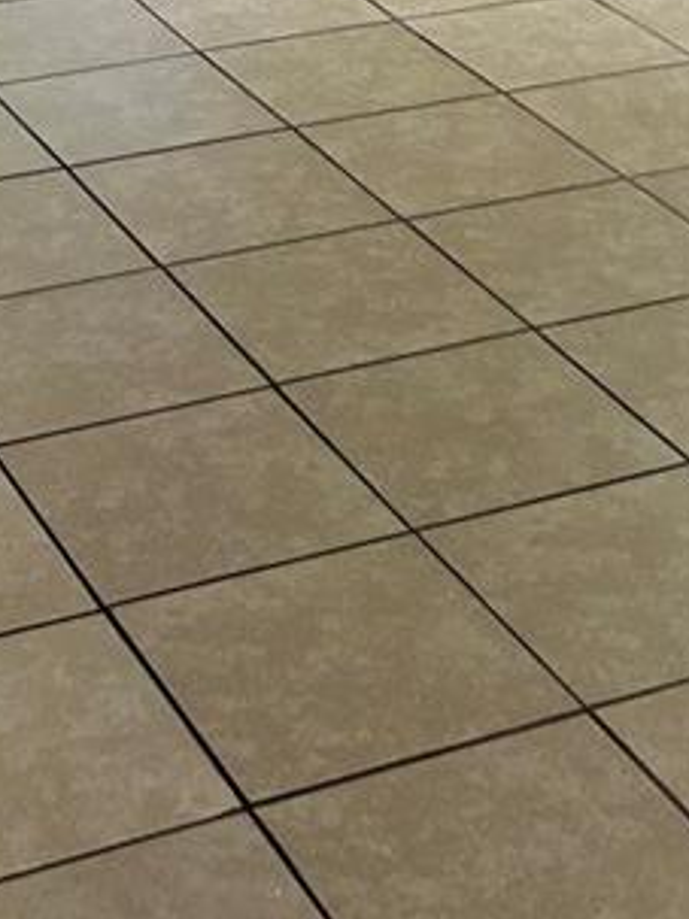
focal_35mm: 103
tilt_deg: -3.8
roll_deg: -0.9
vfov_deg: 16.1
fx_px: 2735
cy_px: -752
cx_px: 325
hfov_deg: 14.4
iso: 40
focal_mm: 5.7
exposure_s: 1/120
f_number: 1.5
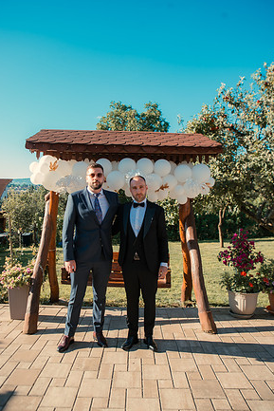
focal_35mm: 27
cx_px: 137
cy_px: 200
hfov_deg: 48.0
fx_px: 308
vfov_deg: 67.4
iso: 100
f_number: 3.5
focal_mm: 26
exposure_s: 1/250
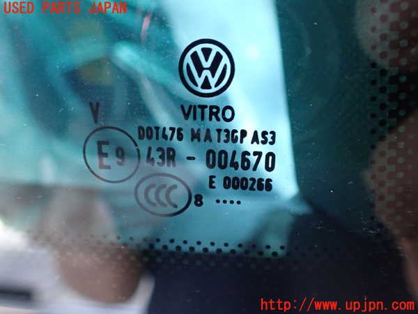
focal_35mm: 30
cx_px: 209
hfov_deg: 60.0
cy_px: 157
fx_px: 362
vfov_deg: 46.8
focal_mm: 5.4
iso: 800
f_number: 2.3
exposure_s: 1/60
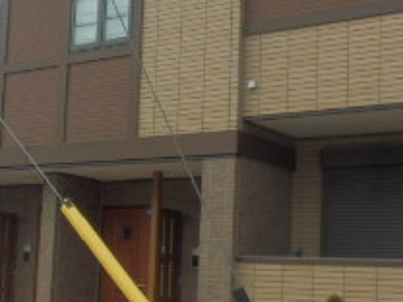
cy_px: 180
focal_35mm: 74
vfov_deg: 19.9
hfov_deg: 25.9
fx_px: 862
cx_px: 83
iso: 80
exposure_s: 1/640
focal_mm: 4.2
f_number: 3
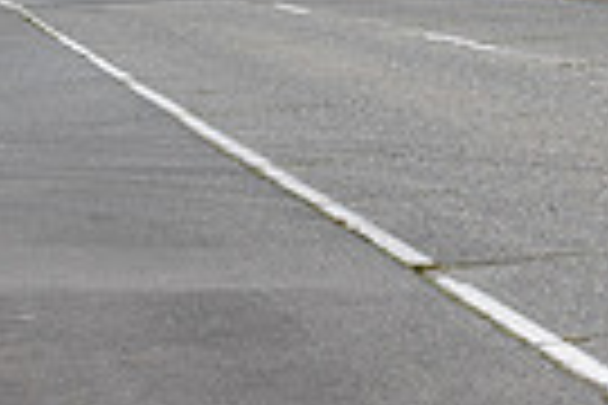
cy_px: -271
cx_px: 1175
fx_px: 2550
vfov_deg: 8.8
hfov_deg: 12.2
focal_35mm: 151
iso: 100
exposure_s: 1/1000
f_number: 6.3
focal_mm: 32
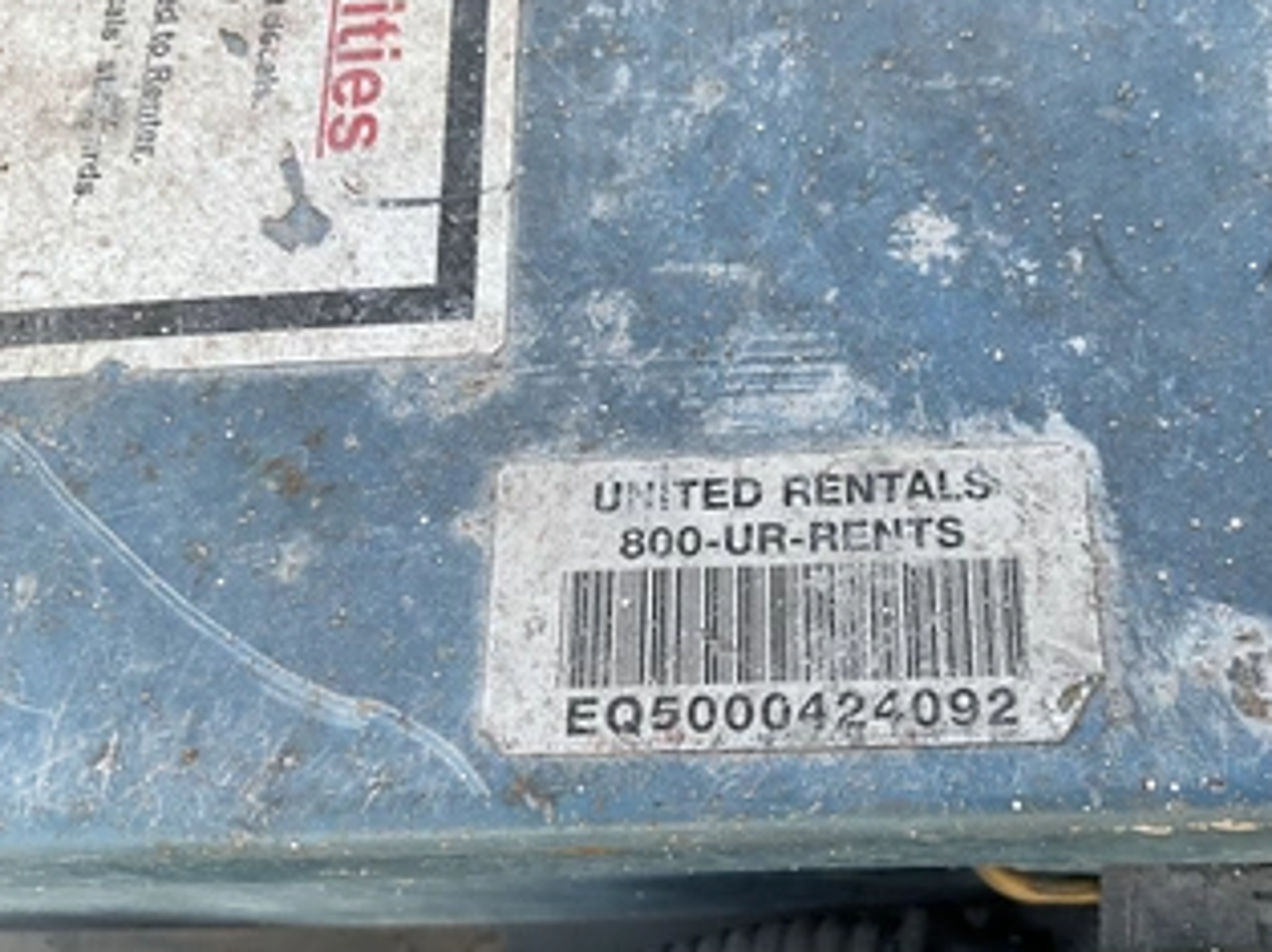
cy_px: 523
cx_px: 798
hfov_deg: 49.7
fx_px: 1359
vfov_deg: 38.6
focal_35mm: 37
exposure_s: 1/122
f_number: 1.8
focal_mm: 3
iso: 50
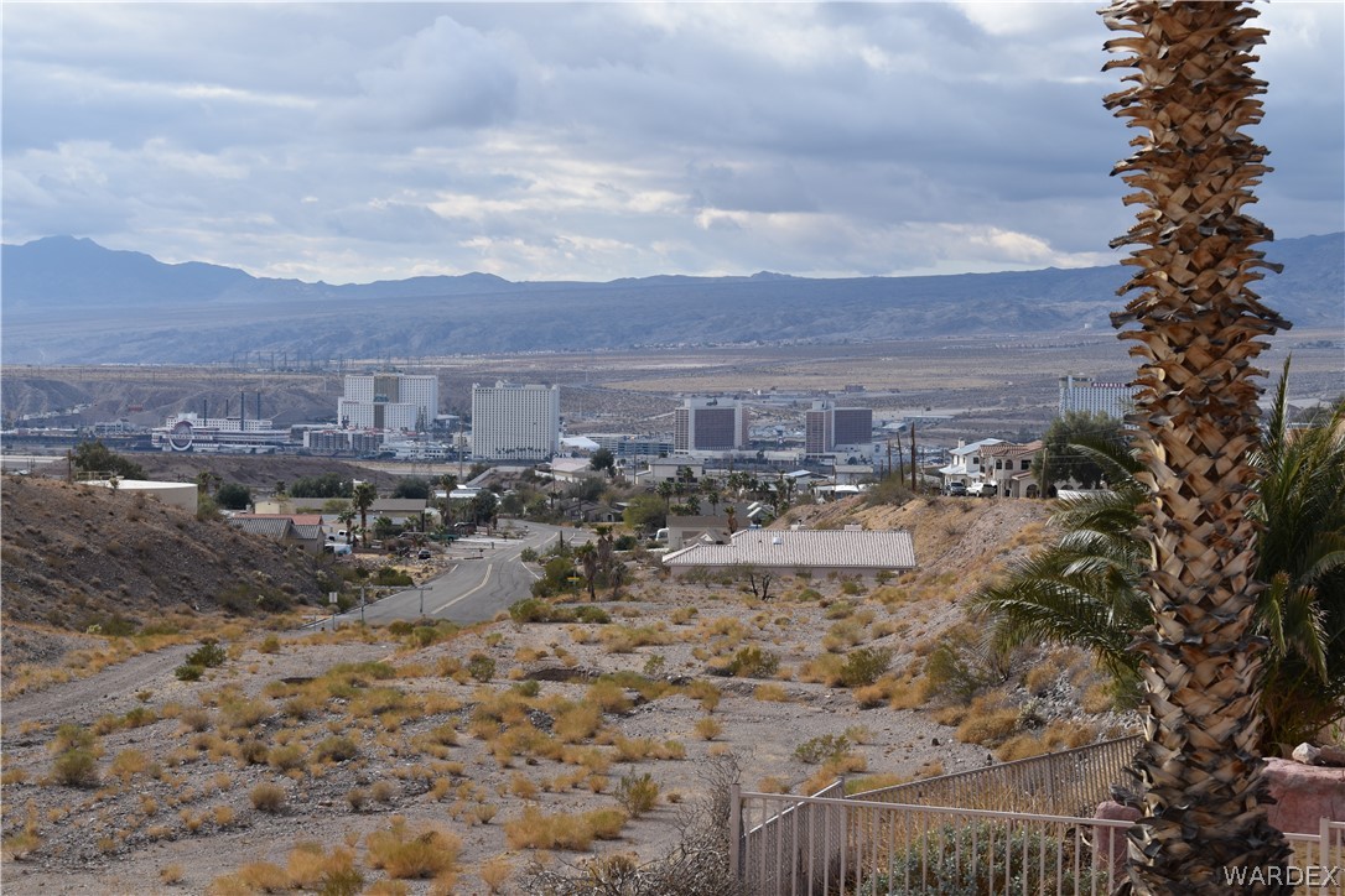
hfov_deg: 24.6
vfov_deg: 16.6
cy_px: 448
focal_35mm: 82
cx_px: 672
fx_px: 3082
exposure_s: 1/320
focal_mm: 55
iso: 100
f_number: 8
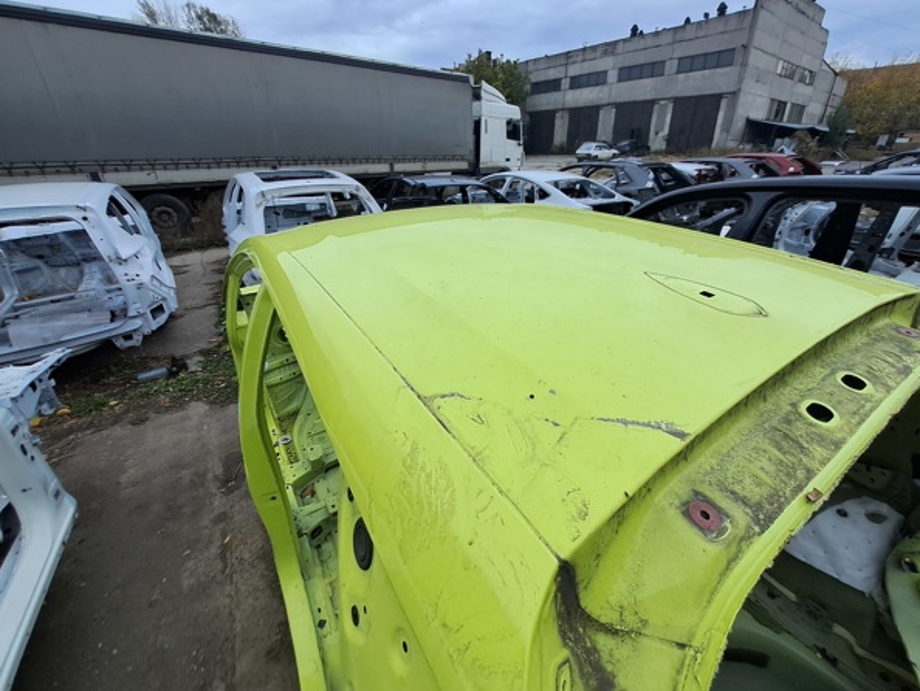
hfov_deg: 102.0
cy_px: 332
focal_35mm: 14
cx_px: 475
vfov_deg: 85.7
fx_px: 372
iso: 50
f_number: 2.2
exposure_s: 1/649
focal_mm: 1.13
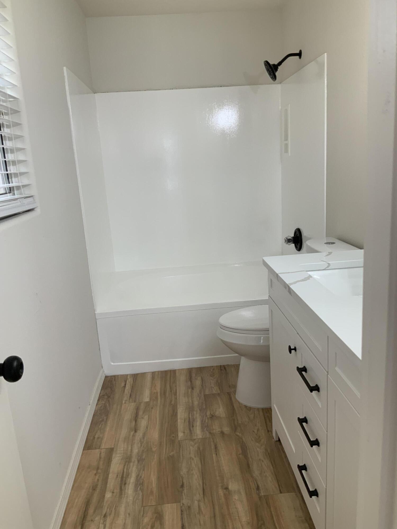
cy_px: 264
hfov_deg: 48.2
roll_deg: +4.2
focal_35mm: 29
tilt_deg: -12.1
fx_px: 443
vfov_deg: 61.7
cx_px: 198
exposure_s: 1/120
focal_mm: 3
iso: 64
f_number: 1.8
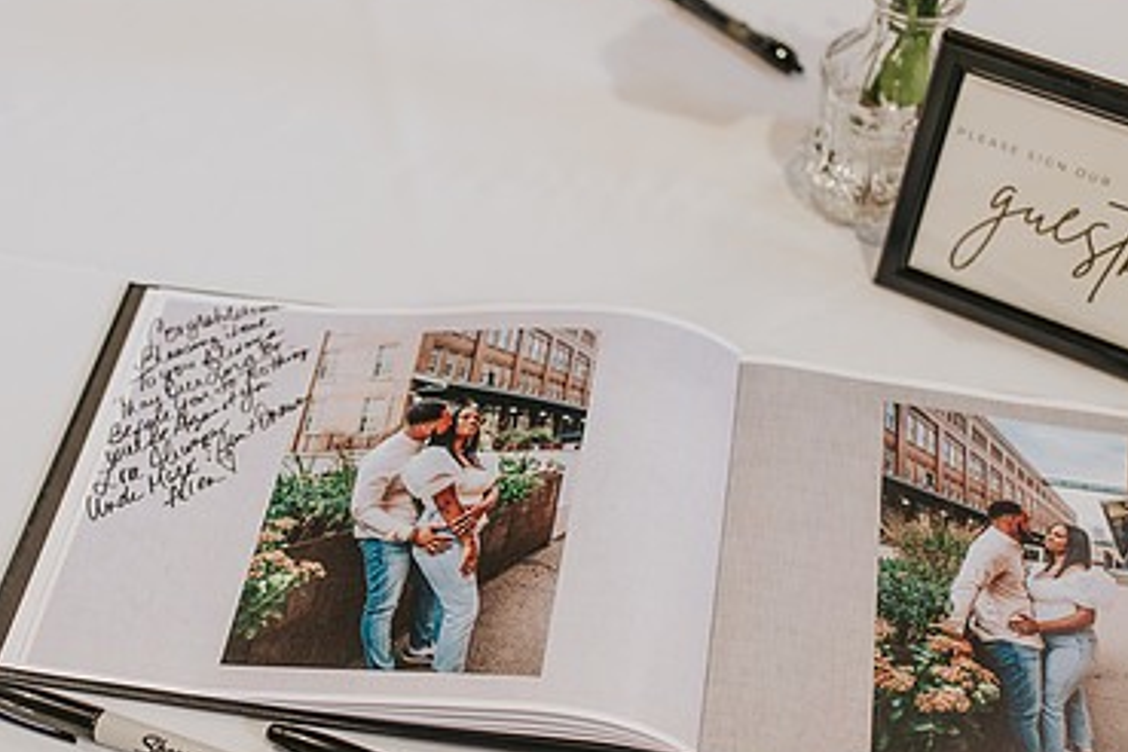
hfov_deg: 32.2
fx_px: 1943
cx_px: 425
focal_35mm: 62
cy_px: 555
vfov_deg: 21.7
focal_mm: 35
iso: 500
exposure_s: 1/30
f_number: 2.8
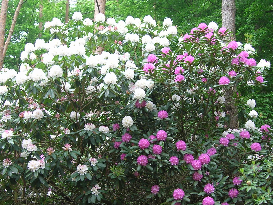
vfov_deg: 28.4
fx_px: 402
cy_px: 131
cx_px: 139
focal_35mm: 51
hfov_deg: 37.5
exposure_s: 1/34.1
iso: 50
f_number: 2.9
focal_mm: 5.7
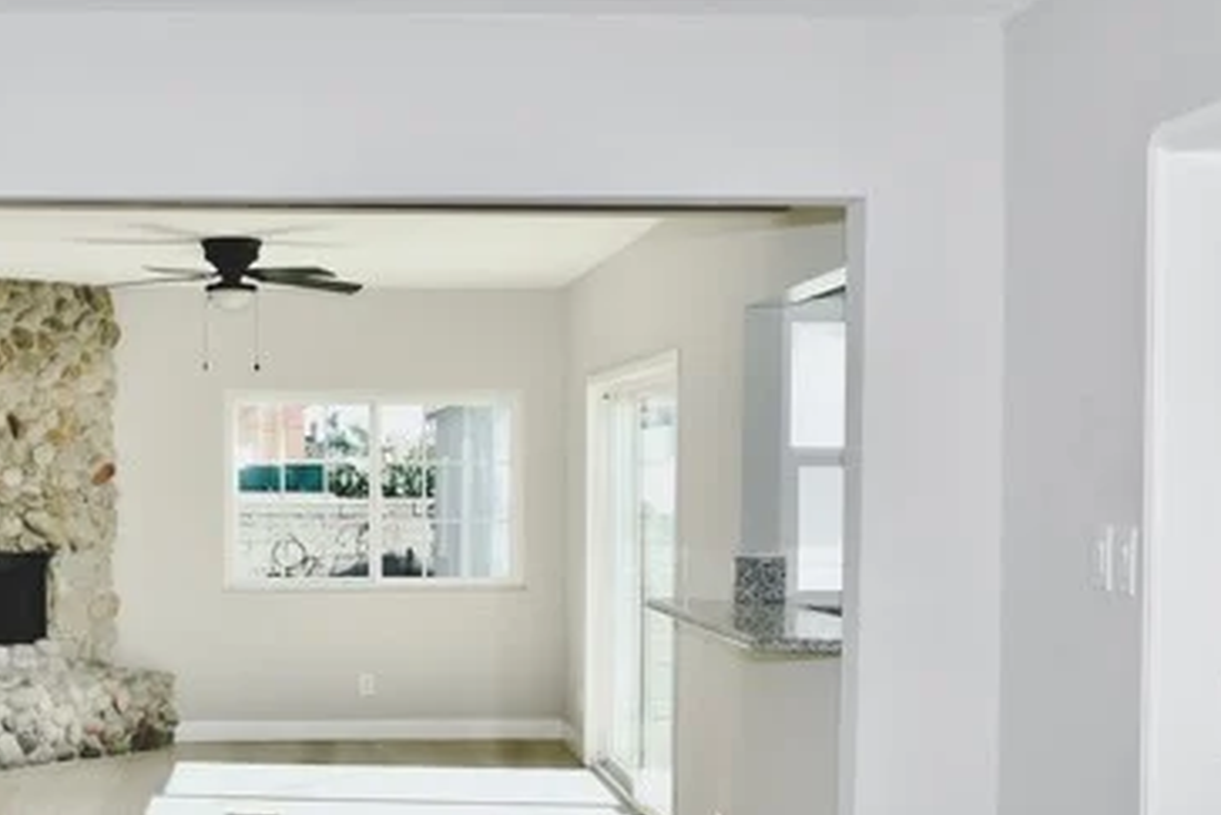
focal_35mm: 58
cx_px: 302
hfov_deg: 33.8
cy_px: 501
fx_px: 1968
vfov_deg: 23.4
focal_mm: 22
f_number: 4
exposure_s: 1/250
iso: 100
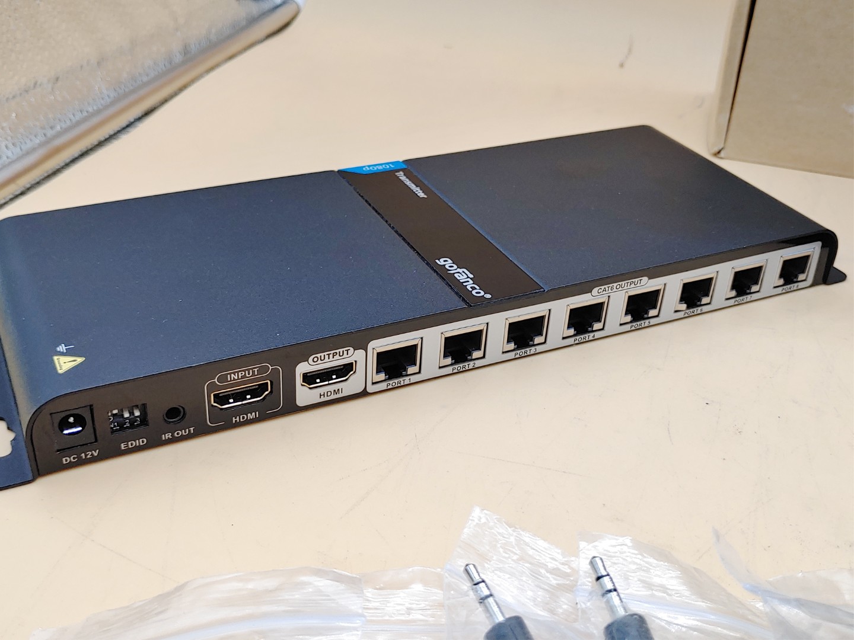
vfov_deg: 36.8
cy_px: 320
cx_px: 427
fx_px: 962
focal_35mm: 39
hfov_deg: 47.9
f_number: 1.8
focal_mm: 4.36
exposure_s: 1/99
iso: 50
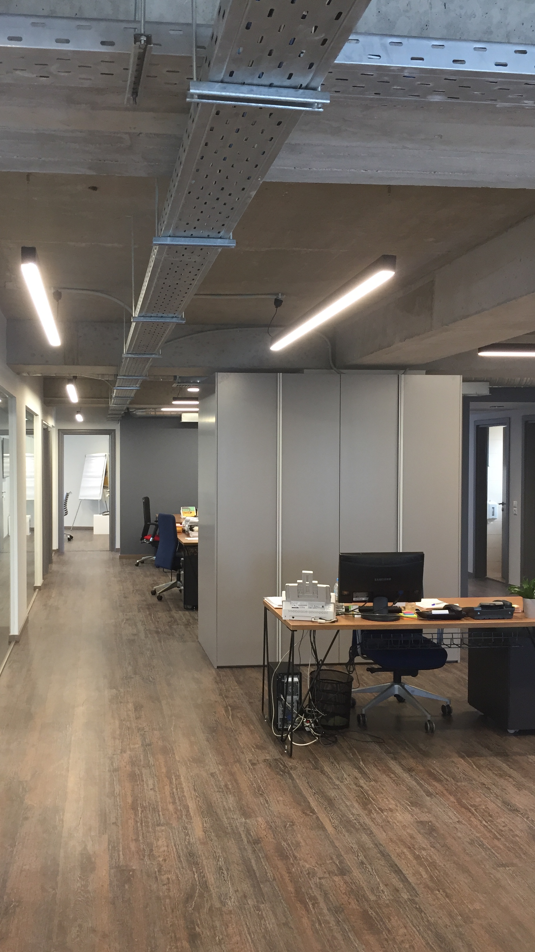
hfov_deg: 36.4
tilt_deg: -2.5
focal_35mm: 32
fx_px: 807
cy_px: 478
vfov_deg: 61.0
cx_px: 189
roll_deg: -0.2
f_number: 2.2
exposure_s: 1/33
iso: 80
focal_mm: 4.15
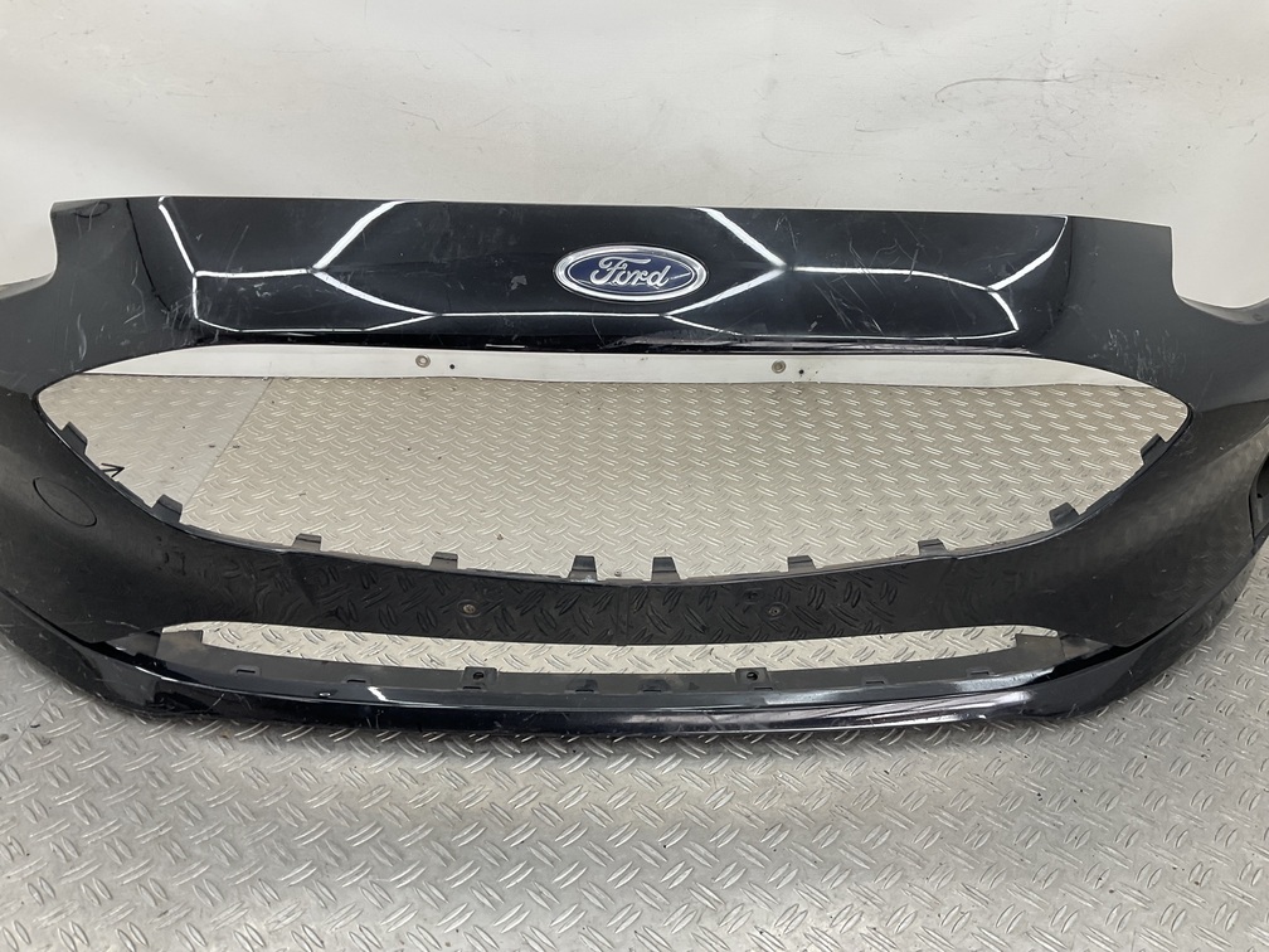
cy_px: 476
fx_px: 1063
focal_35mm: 29
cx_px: 634
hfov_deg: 61.7
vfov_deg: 48.2
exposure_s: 1/120
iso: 32
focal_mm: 3
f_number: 1.8
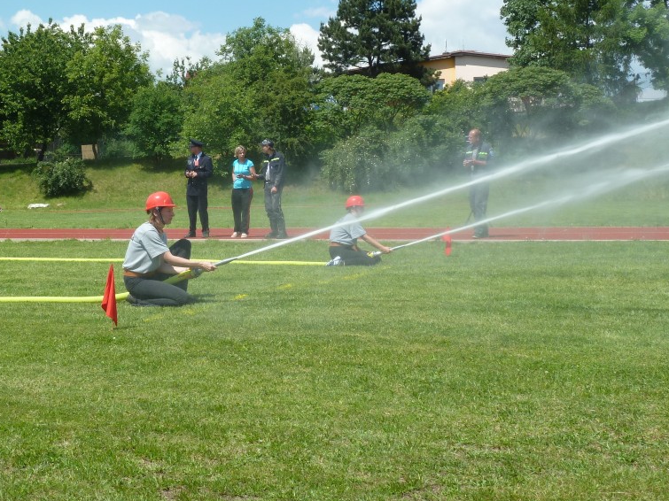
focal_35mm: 57
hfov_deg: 33.6
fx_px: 1101
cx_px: 248
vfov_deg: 25.6
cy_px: 223
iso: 80
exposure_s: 1/400
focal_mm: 6.9
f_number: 4.5
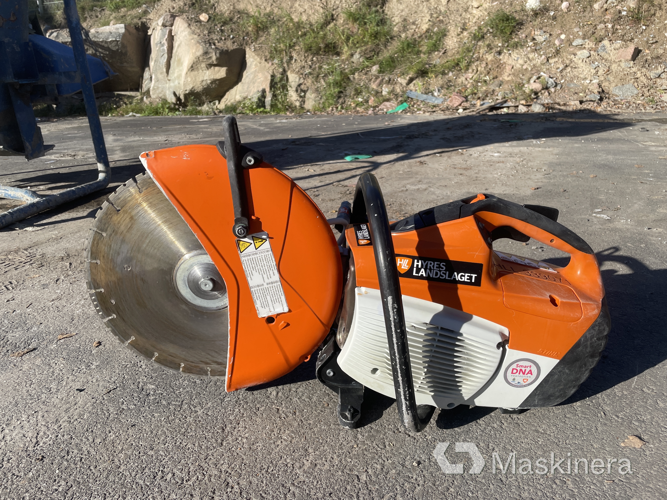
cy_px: 250
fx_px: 501
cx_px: 334
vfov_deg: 53.1
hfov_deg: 67.3
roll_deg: +1.0
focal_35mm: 26
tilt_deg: -20.0
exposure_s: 1/2506
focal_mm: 4.2
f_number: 1.6
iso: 32
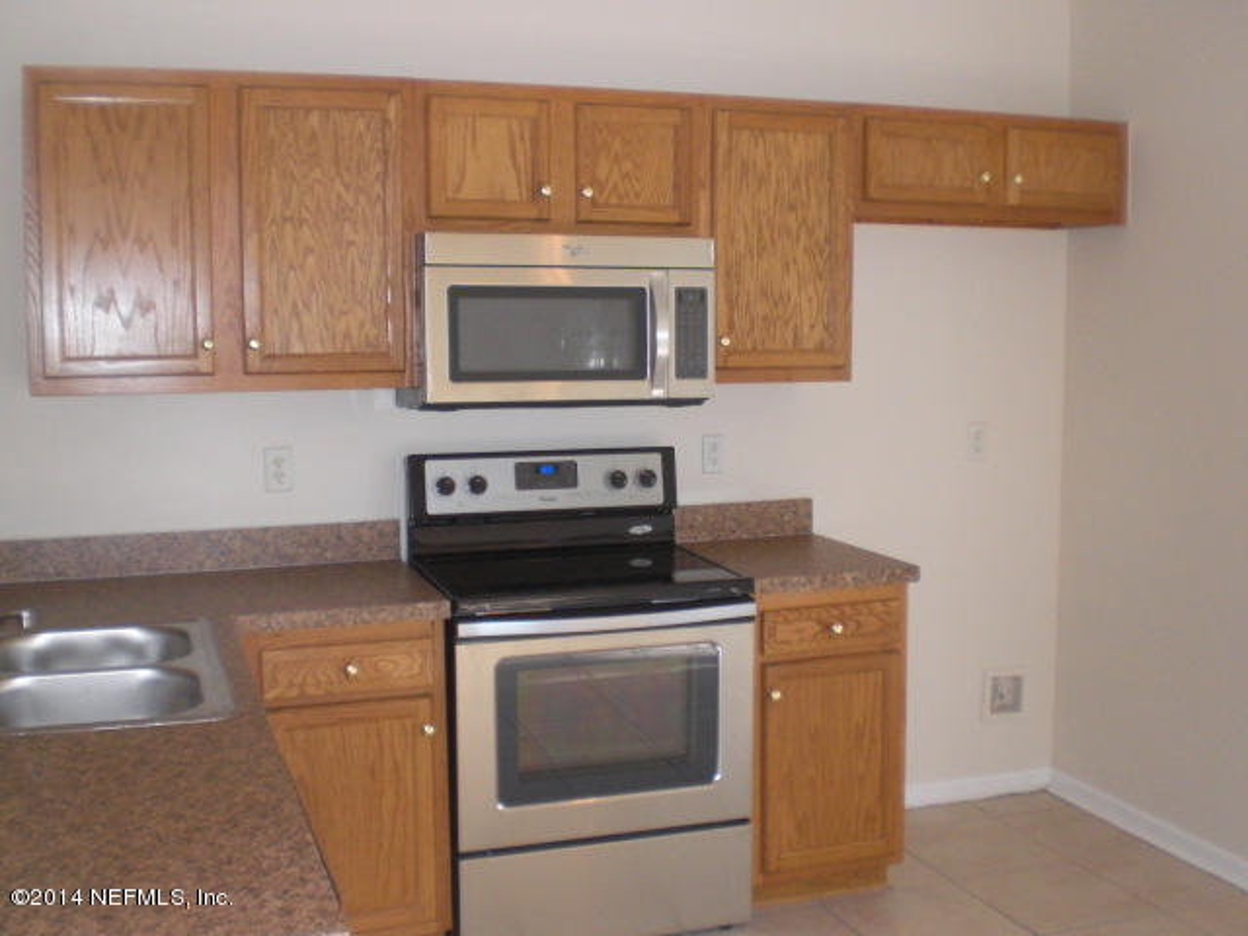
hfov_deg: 49.0
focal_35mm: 38
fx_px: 1370
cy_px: 468
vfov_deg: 37.7
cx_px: 624
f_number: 3.1
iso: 200
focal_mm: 6.3
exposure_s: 1/60
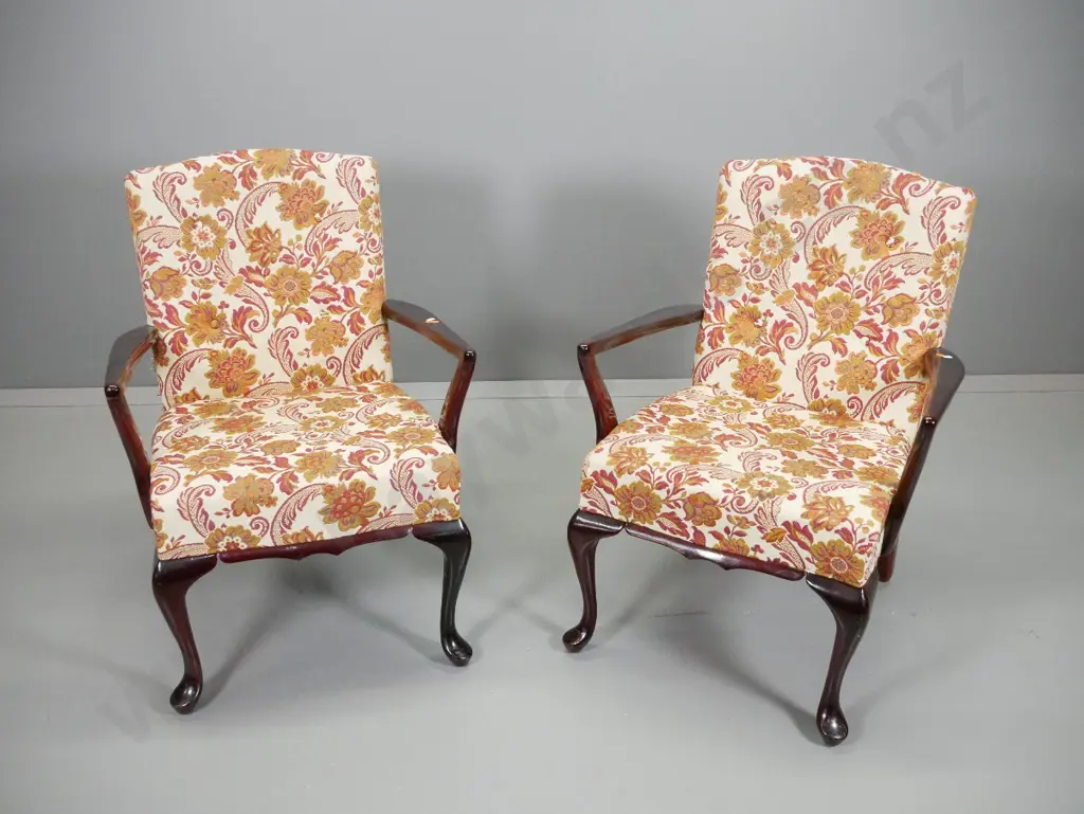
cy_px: 407
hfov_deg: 53.9
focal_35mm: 34
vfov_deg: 41.8
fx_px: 1065
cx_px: 542
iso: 3200
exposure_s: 1/100
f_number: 5.6
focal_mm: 17
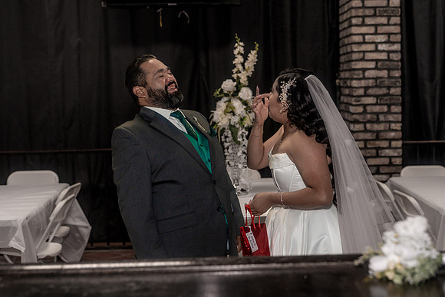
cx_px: 222
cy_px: 148
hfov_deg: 32.4
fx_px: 767
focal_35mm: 62
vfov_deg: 21.9
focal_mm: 62
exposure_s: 1/250
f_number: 4
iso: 2000
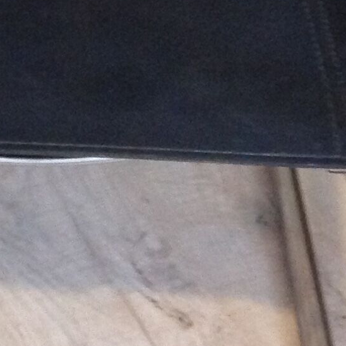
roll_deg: -3.6
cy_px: -140
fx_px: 1651
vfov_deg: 11.6
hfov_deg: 11.9
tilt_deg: -32.6
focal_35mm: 146
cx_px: 72
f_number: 2.4
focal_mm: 4.28
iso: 320
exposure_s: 1/15
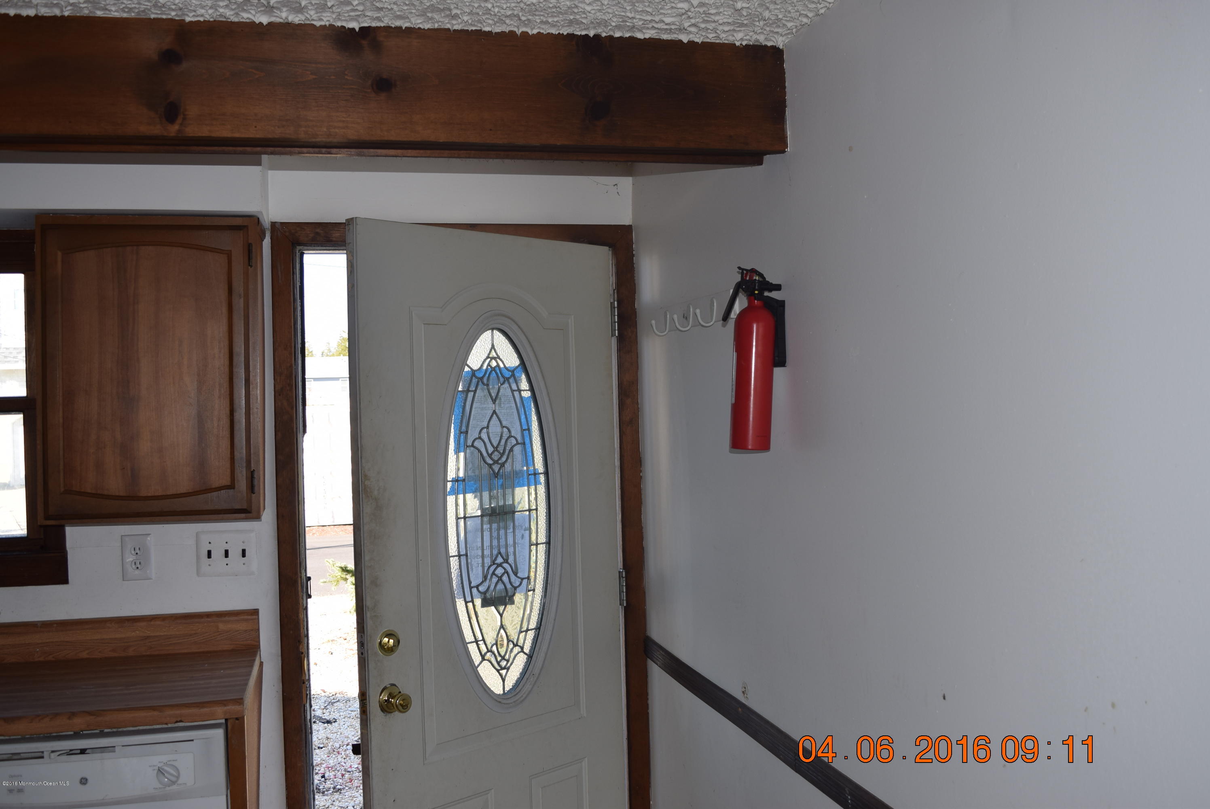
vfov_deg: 36.9
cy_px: 404
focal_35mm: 36
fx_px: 1211
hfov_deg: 53.1
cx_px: 605
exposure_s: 1/125
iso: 125
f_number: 5.6
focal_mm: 24
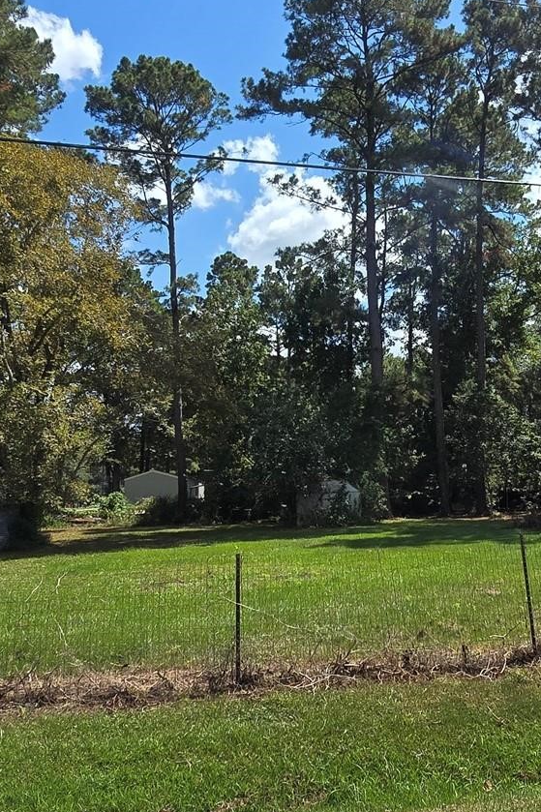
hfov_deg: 39.4
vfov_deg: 57.2
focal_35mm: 33
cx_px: 372
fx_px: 744
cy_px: 392
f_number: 2.2
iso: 50
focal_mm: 2.2
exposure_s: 1/2032
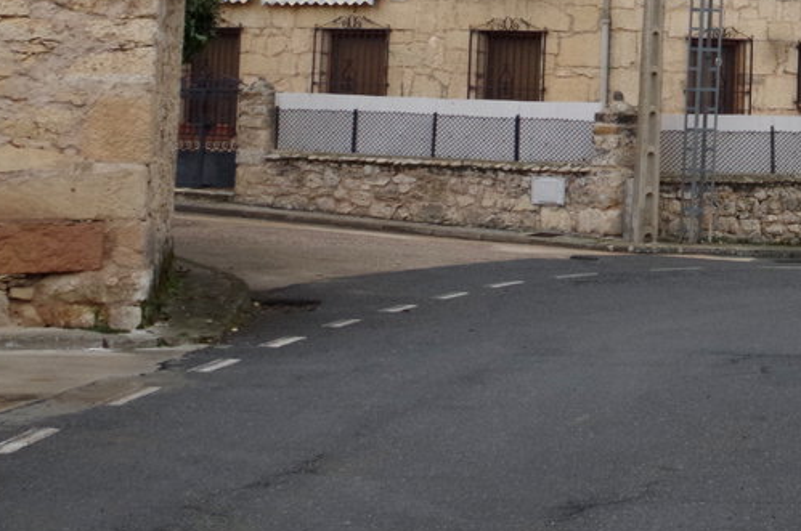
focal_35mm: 125
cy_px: -213
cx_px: 1135
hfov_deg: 15.4
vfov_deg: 10.6
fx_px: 2777
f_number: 8
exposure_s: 1/800
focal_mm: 26.25
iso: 800
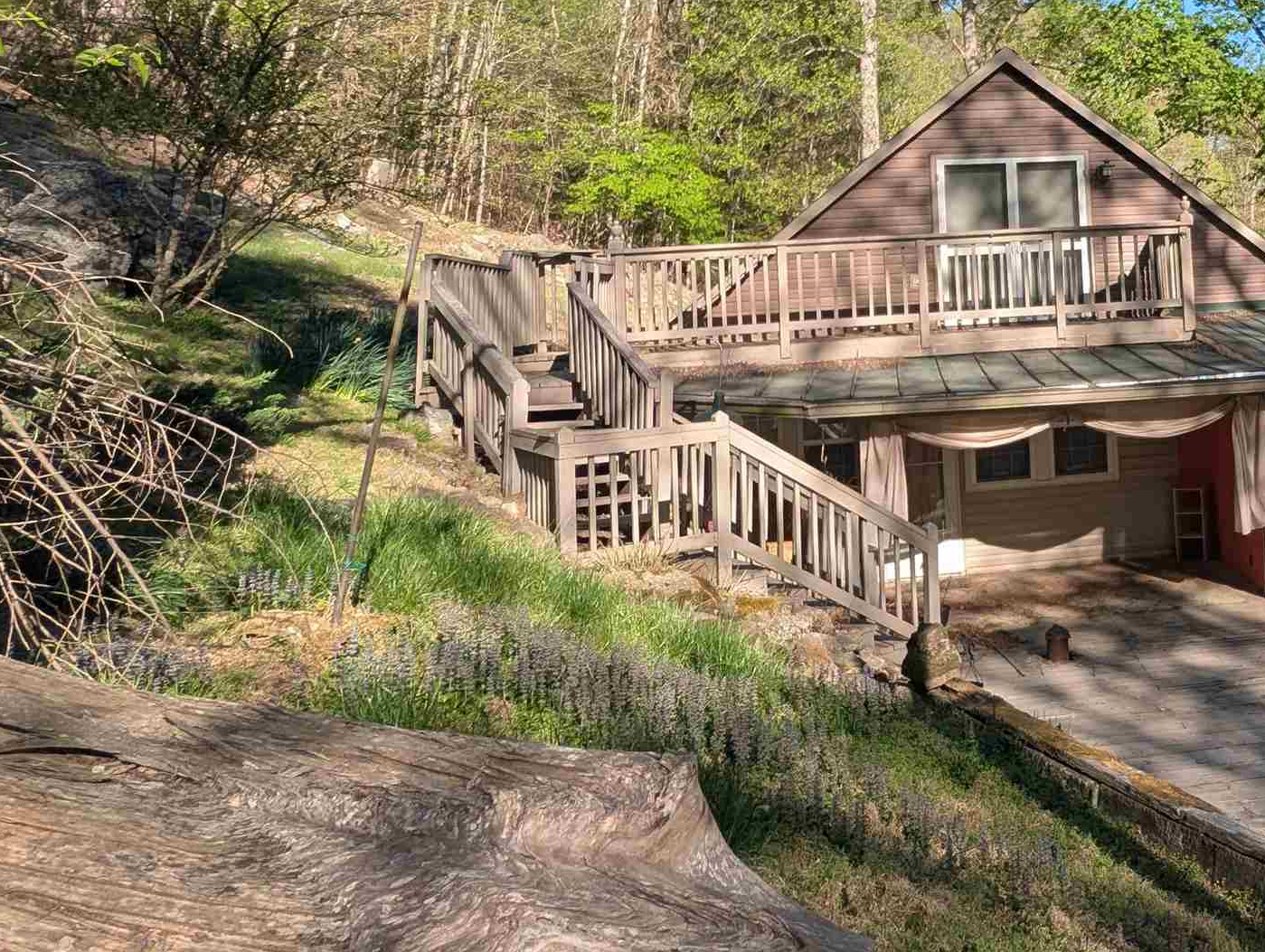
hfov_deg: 45.9
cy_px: 201
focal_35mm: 35
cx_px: 1206
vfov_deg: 39.3
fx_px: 1281
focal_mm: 2.35
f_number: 2.2
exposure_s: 1/684
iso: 48
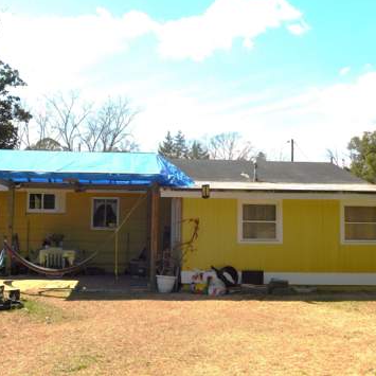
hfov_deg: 39.1
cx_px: 164
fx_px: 528
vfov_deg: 39.2
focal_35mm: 43
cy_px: 186
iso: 125
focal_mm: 6.3
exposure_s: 1/1250
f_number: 3.5
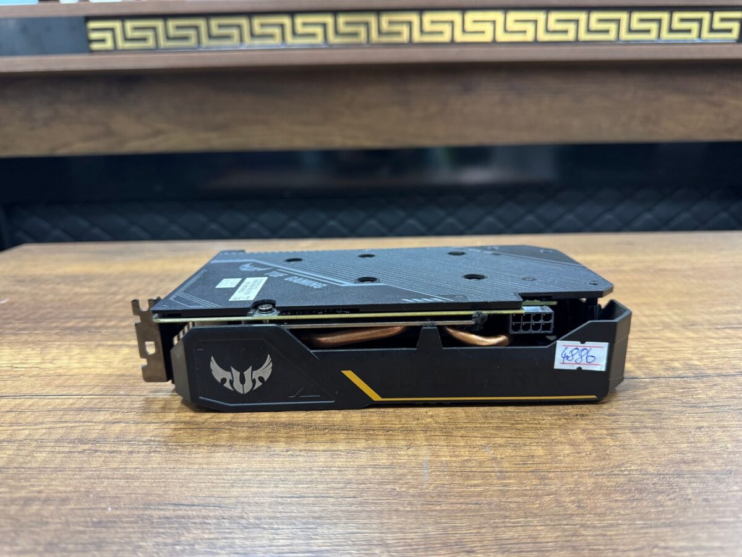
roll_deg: +1.3
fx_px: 514
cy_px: 278
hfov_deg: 71.6
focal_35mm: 24
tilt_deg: -15.3
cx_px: 371
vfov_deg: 56.8
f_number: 1.78
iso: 400
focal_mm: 6.76
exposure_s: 1/50
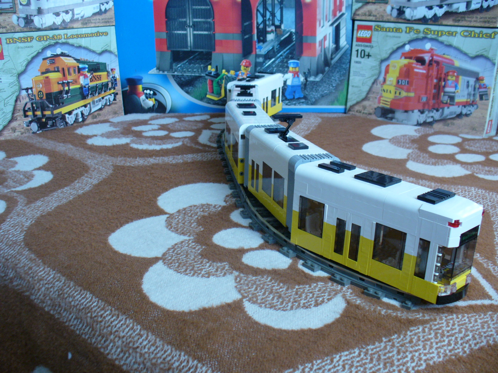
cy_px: 186
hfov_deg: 50.1
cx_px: 249
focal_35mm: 37
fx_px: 532
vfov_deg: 38.7
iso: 150
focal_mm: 6.1
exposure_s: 1/25
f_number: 2.8
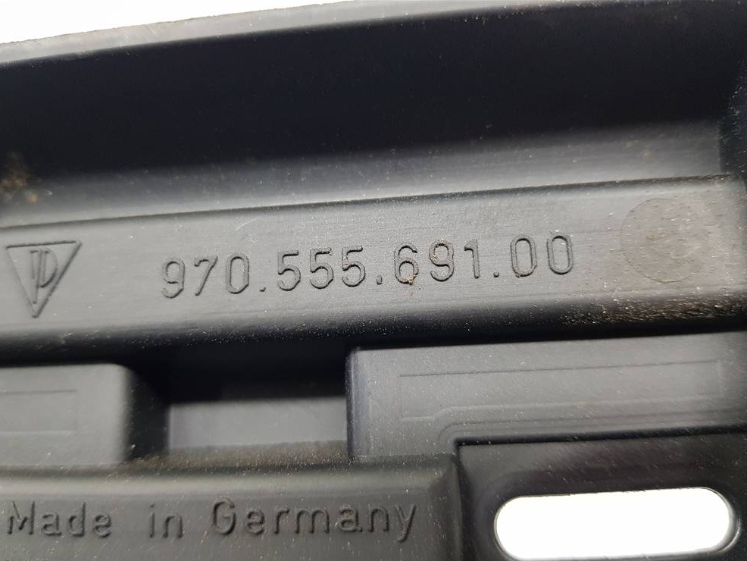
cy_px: 290
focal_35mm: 27
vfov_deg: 51.4
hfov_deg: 65.3
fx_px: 583
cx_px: 379
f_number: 1.7
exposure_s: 1/50
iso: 320
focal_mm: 4.2
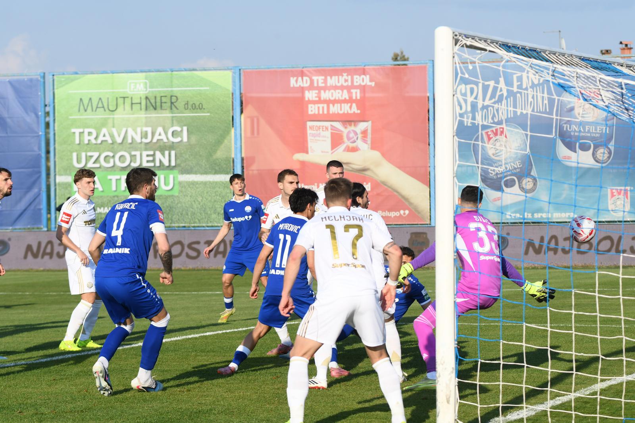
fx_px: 2646
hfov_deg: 13.7
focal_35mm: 150
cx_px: 318
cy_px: 212
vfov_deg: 9.2
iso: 140
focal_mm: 100
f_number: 4.5
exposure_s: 1/1000
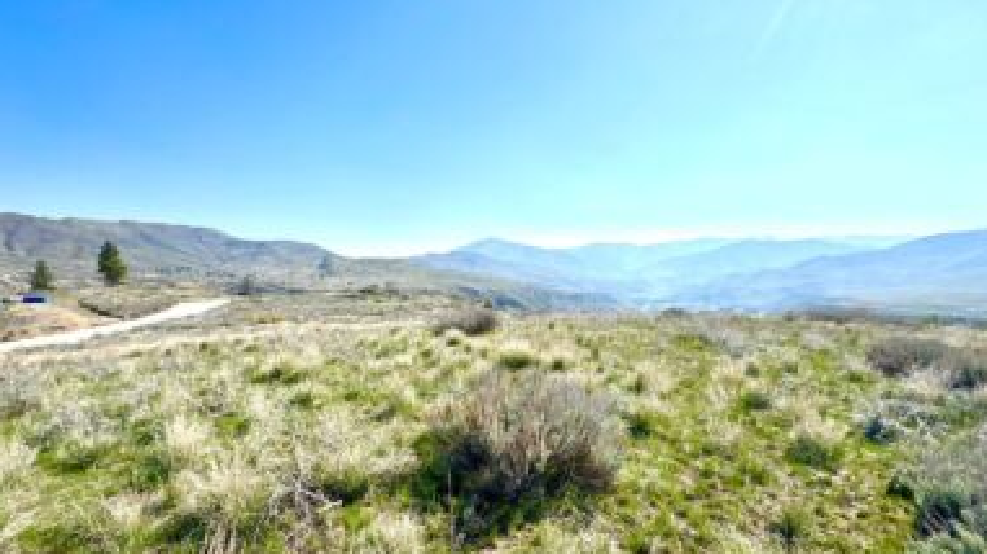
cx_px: 471
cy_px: 303
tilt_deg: -2.7
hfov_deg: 99.3
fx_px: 419
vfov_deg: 66.9
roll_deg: -0.3
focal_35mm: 16
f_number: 2.2
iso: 50
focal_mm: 2.22
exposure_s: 1/3390
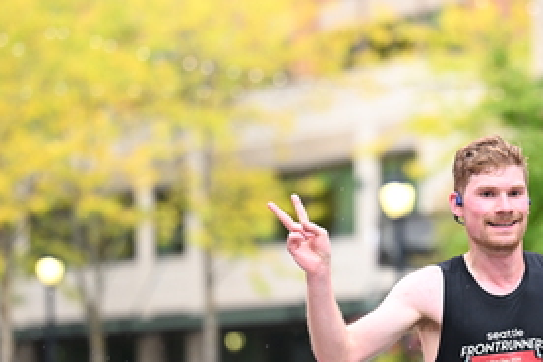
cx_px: 364
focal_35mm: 239
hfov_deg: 8.6
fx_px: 3605
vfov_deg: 5.7
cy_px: 288
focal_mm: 120
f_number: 2.8
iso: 1250
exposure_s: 1/1250
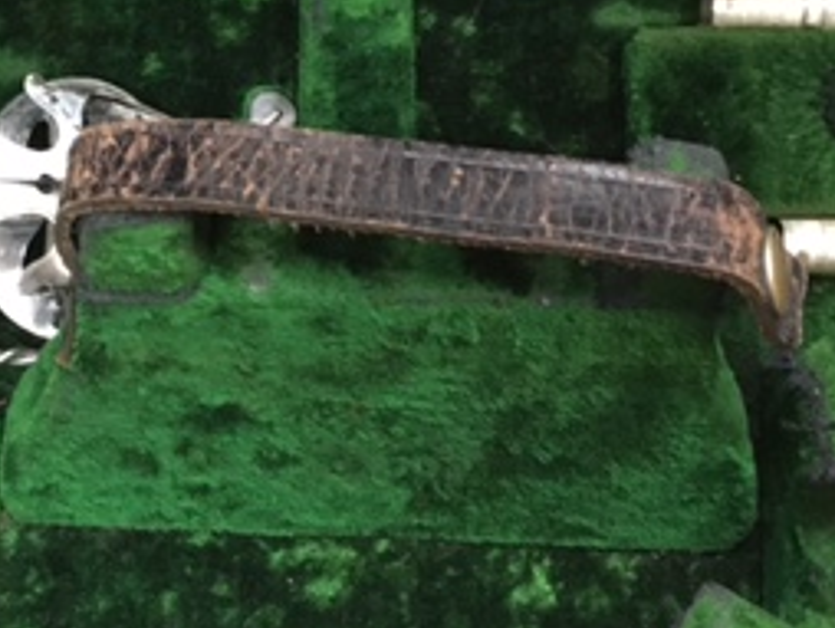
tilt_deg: -74.6
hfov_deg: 26.2
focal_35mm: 73
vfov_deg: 20.1
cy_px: 224
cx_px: 178
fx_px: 1763
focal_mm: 4.15
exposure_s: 1/17
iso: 250
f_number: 2.2
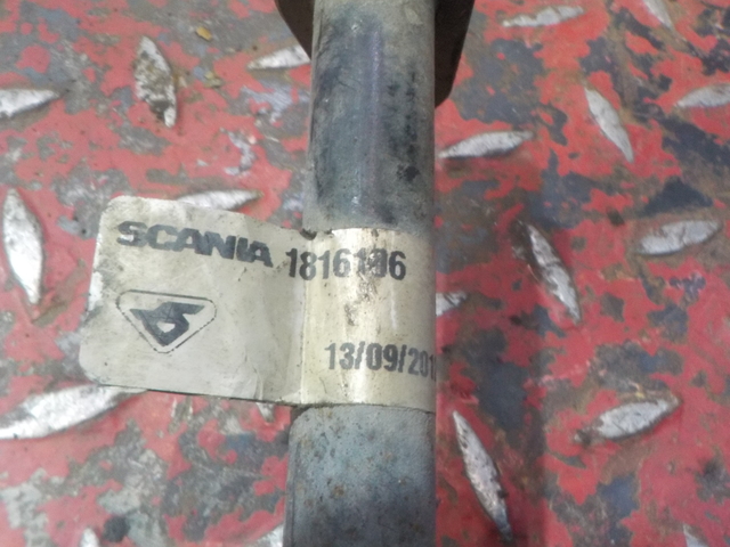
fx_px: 633
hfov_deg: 60.0
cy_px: 274
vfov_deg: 46.8
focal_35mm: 30
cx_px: 365
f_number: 3.3
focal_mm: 4.1
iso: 560
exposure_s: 1/8
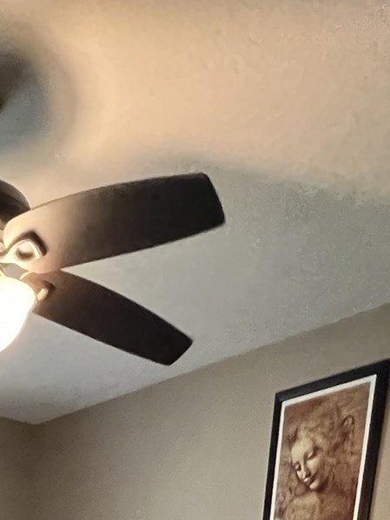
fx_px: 751
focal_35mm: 50
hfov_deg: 27.7
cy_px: 980
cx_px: 14
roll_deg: +0.9
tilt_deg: -19.9
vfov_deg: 21.0
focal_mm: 1.57
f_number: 1.8
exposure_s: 1/60
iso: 1000
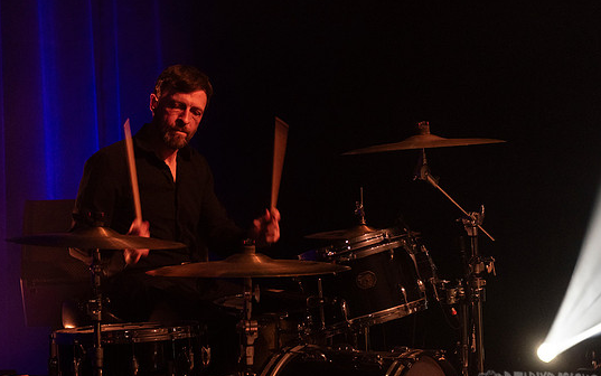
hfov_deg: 23.2
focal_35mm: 89
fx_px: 1458
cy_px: 161
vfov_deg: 14.7
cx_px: 232
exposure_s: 1/125
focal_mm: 70
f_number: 3.2
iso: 2500
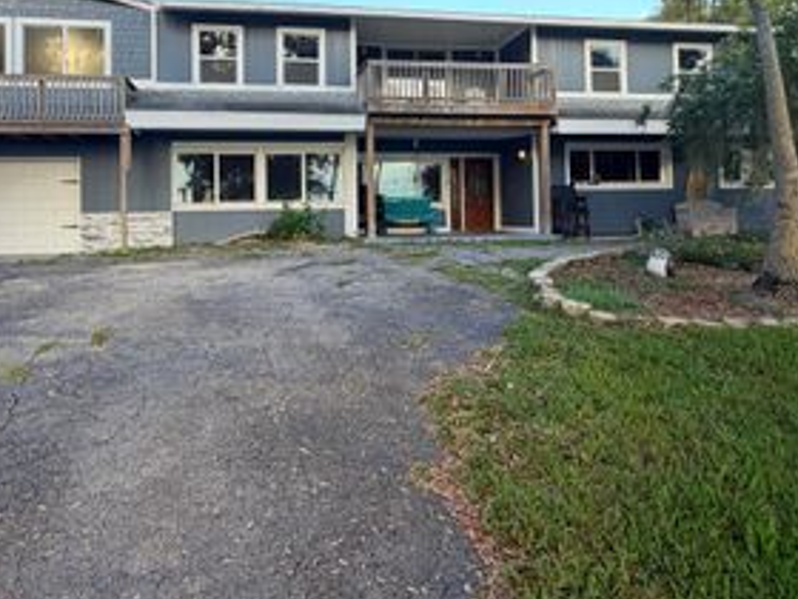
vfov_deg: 53.8
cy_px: 198
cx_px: 348
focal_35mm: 25
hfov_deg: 69.1
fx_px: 576
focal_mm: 2.22
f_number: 2.2
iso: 40
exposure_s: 1/141
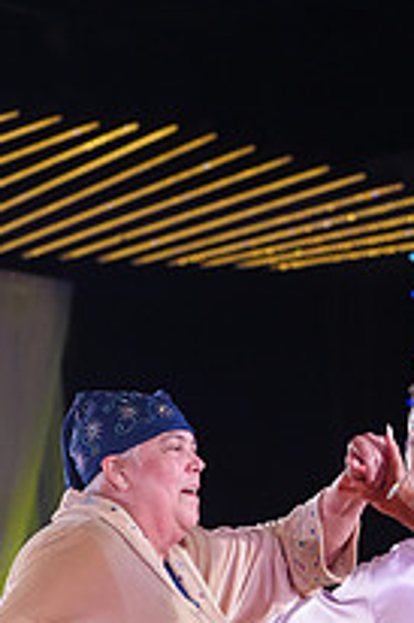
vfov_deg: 8.8
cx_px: 261
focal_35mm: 231
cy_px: 862
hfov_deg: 5.9
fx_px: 3991
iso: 3200
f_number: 4
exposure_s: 1/400
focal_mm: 82
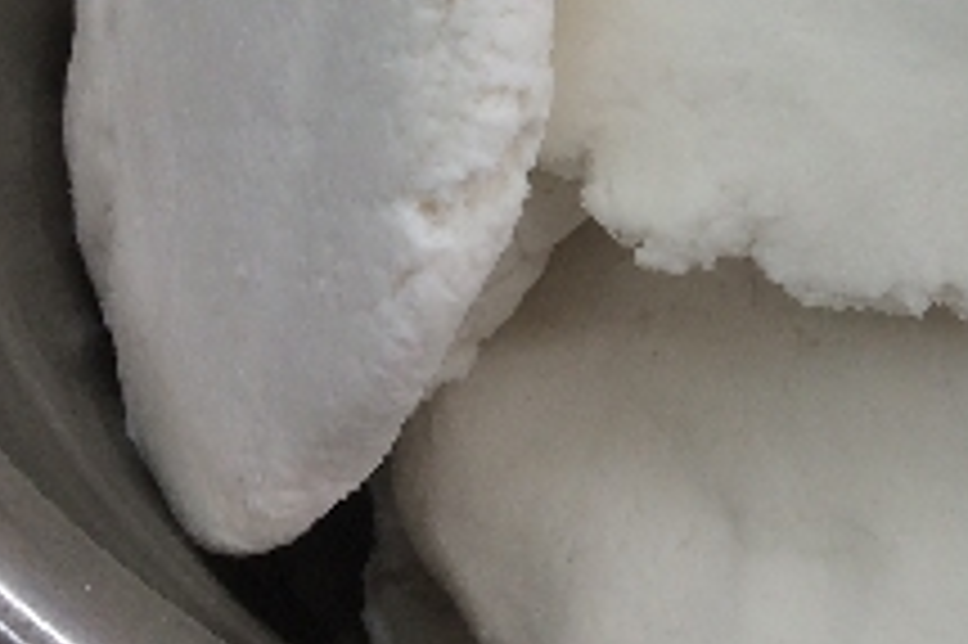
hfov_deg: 18.3
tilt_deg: -46.1
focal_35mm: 104
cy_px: -187
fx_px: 2794
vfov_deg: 12.7
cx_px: 1261
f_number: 2.2
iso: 40
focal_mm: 4.15
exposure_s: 1/120
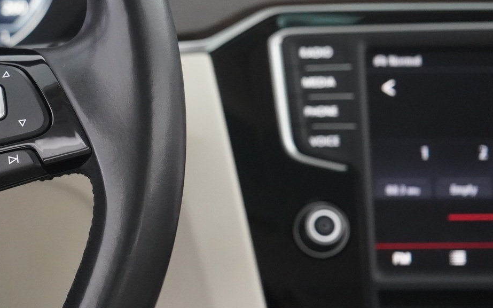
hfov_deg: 20.2
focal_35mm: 102
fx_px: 1371
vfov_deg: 12.8
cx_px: 100
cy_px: 125
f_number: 5
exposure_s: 1/60
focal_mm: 57
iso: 12800
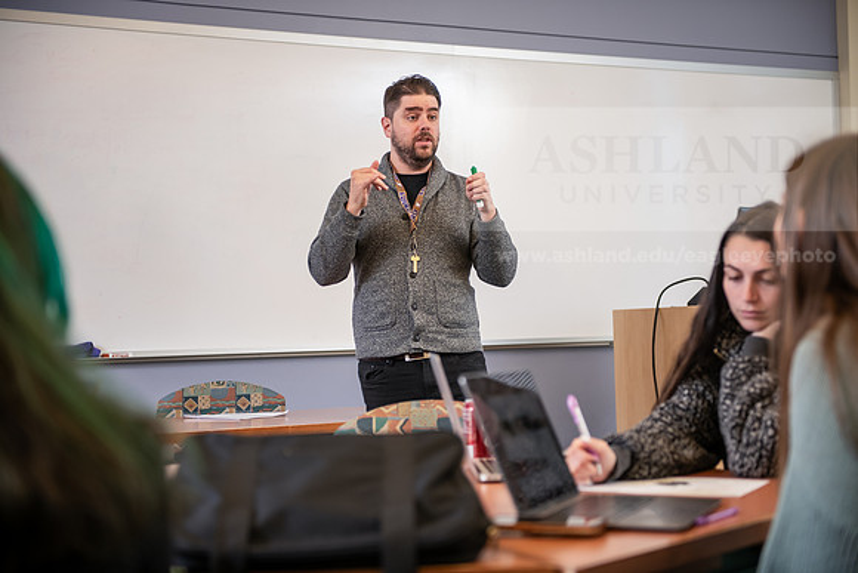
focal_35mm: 58
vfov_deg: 23.4
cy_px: 286
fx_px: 1383
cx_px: 429
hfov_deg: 34.5
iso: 640
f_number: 2.8
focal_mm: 58
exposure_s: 1/200
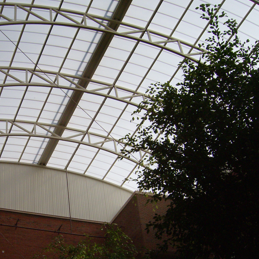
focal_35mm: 60
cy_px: 168
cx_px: 36
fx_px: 508
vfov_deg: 28.5
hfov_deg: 27.8
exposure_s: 1/714
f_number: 4.7
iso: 100
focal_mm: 6
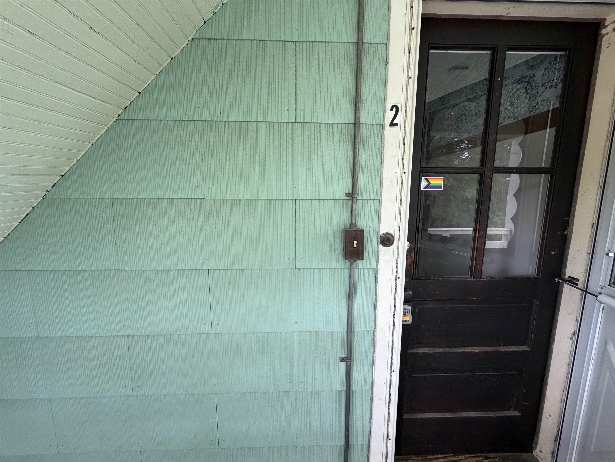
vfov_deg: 85.7
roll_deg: +0.2
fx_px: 249
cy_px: 231
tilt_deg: -8.7
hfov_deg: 102.1
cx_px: 308
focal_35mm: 14
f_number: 2.2
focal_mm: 2.22
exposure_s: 1/121
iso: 250
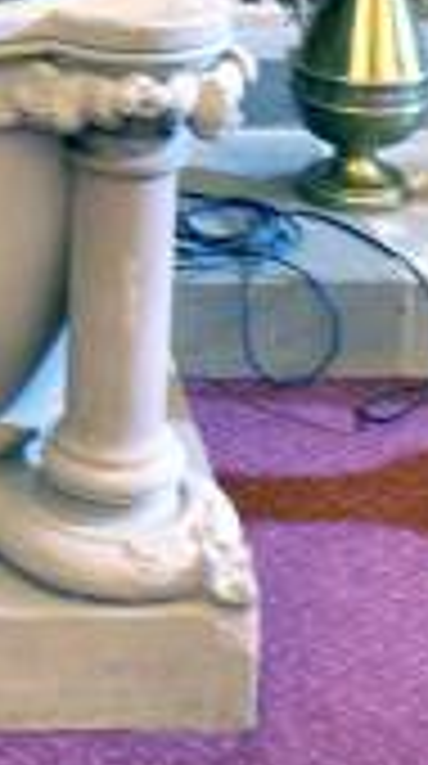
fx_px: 2028
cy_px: -238
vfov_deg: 19.6
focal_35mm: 100
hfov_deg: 11.7
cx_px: -140
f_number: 4
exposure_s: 1/3
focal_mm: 22
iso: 400
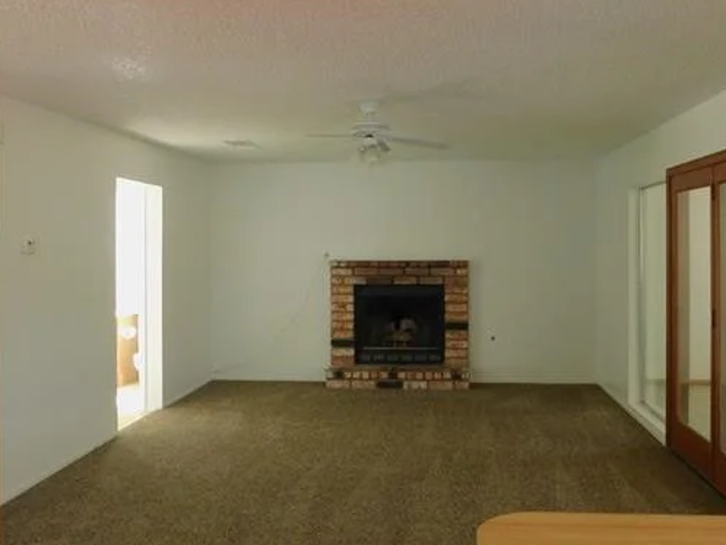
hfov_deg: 50.1
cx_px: 380
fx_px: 776
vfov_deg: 38.6
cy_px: 238
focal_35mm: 37
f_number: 3
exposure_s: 1/30
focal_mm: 4
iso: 320
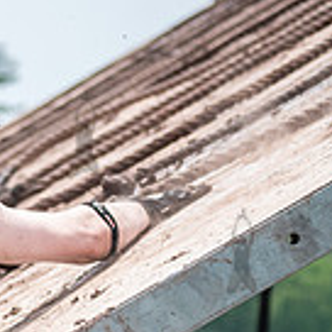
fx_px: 3158
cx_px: -232
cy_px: 250
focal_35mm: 291
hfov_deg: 5.9
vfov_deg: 6.0
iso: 400
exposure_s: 1/1600
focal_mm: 80
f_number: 4
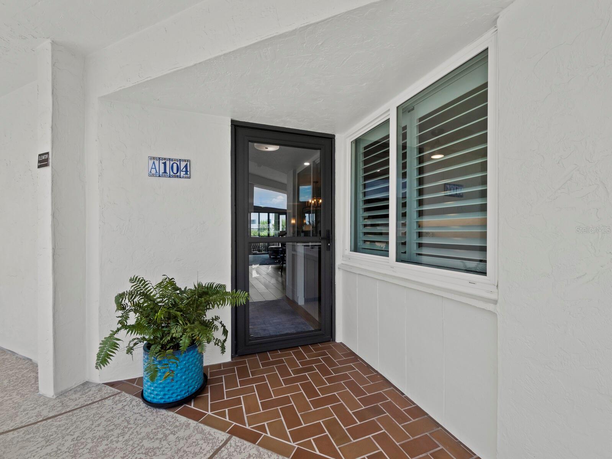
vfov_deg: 85.7
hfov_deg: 102.0
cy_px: 230
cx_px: 306
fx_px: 248
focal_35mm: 14
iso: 320
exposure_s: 1/60
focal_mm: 7
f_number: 11
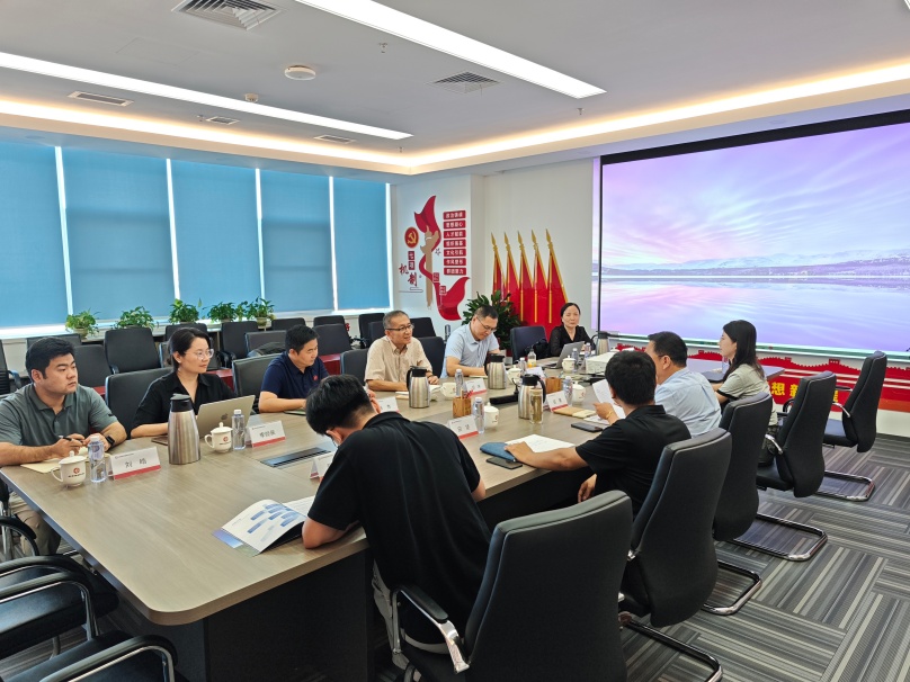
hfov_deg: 73.9
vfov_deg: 58.9
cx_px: 455
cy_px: 341
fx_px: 605
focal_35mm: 23
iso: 160
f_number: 1.62
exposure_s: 1/100
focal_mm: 6.55
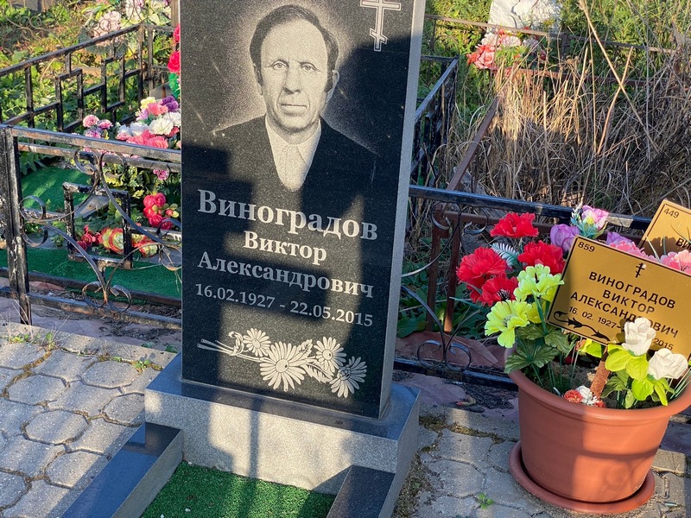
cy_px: 259
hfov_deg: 36.8
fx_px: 1038
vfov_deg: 28.0
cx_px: 346
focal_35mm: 52
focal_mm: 6
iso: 20
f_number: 2
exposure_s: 1/358
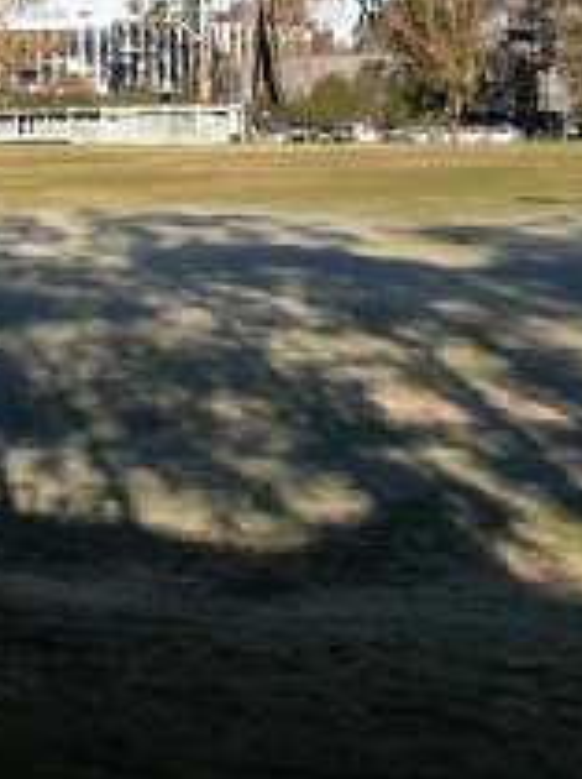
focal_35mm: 87
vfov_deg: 22.1
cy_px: 108
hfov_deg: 16.7
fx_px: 1954
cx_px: 48
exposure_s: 1/745
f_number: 2.9
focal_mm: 6.3
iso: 79
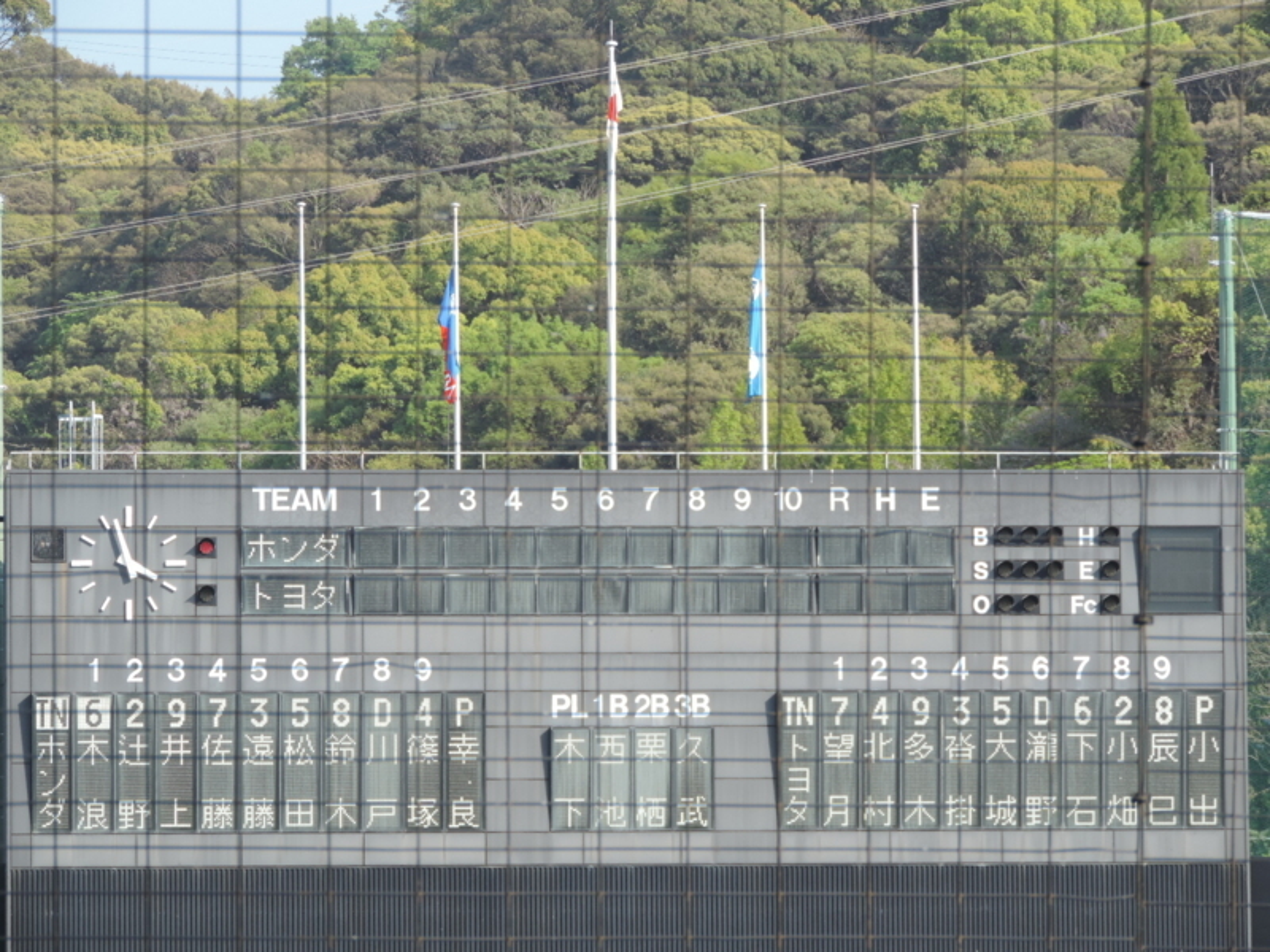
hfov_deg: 8.8
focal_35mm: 225
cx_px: 635
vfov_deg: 6.6
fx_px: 8255
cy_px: 476
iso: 80
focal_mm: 40.1
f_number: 4.6
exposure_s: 1/200
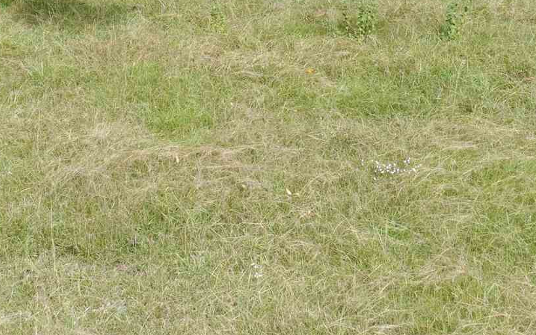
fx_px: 1563
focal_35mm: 107
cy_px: -102
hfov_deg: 19.4
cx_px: 336
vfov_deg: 11.9
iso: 200
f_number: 4.5
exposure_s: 1/160
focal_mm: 10.26
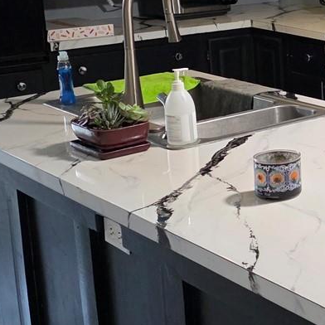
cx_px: 453
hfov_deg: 18.9
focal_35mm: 83
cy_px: 83
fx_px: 882
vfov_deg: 20.7
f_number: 1.7
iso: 400
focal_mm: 6.3
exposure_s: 1/120
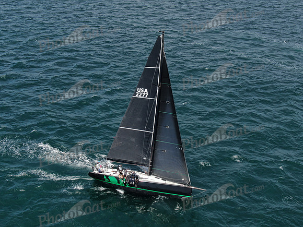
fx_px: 420
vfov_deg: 30.3
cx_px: 152
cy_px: 114
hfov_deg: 39.7
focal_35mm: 48
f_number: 3.8
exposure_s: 1/800
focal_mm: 8.6
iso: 100
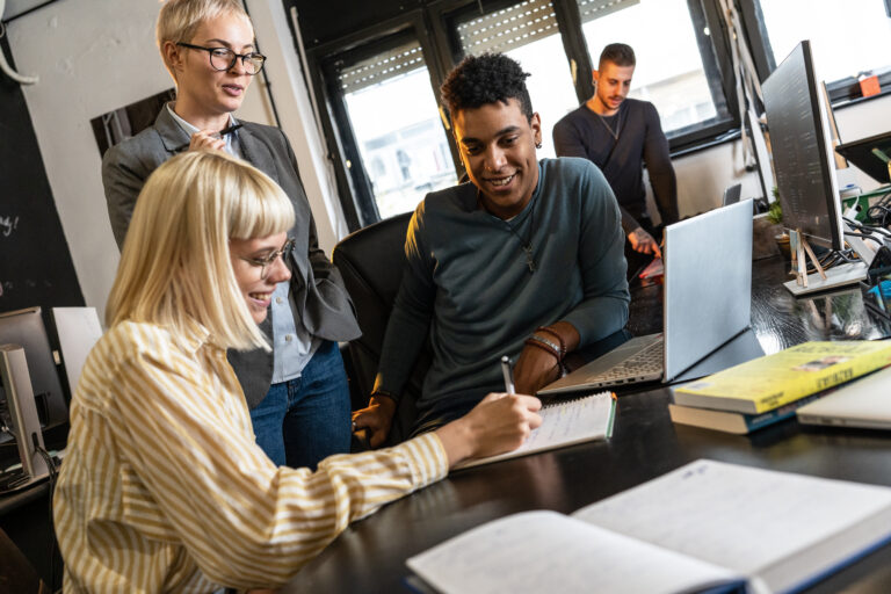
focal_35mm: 35
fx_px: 866
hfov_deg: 54.4
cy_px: 297
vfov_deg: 37.9
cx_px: 446
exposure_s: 1/160
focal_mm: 35
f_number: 3.5
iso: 1000
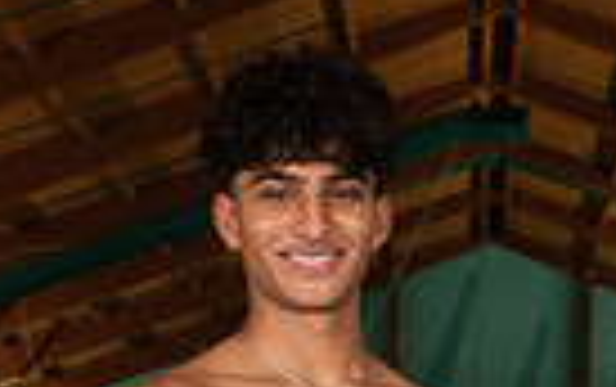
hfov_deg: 13.6
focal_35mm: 154
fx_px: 2589
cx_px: 342
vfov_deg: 7.9
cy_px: 914
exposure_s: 1/250
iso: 800
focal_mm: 46
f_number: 7.1
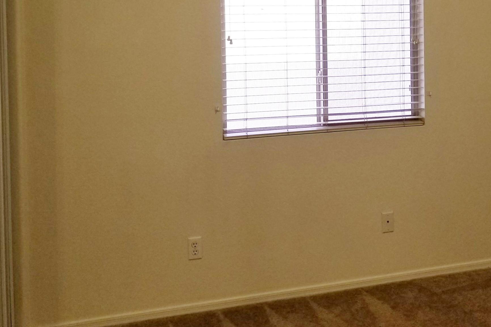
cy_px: 47
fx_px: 641
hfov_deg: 41.5
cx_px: 321
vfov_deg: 27.8
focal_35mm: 47
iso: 80
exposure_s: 1/120
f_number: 1.7
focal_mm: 4.25
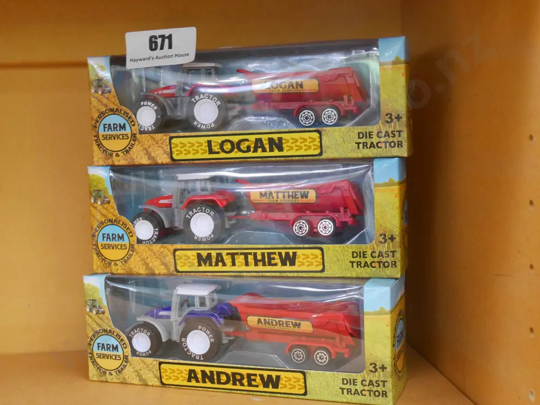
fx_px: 749
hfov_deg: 39.6
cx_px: 270
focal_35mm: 48
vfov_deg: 30.3
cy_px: 202
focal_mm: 24
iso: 3200
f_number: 5
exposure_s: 1/15
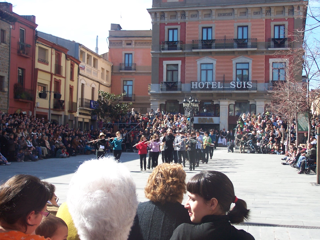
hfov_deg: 34.3
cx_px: 160
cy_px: 120
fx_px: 518
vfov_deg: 26.1
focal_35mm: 56
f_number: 3.2
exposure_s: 1/500
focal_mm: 9.3
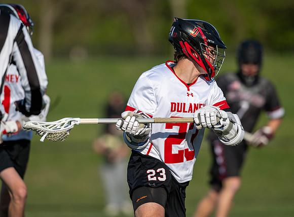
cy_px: 108
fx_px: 3618
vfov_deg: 3.4
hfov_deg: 4.7
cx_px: 147
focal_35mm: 428
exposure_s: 1/4000
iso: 160
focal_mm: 400
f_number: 4
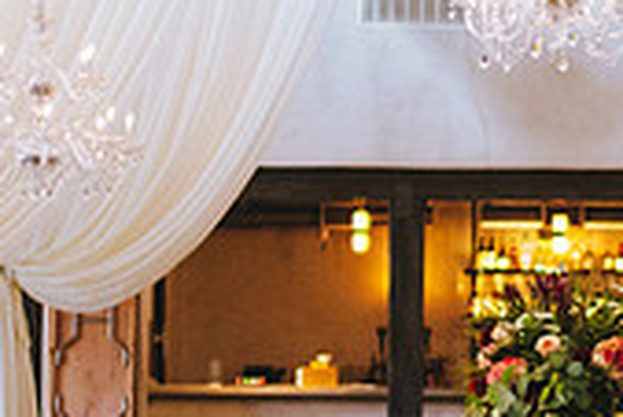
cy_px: 349
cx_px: 564
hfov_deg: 11.5
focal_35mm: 178
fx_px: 3083
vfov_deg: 7.7
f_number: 1.4
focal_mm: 35
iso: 3200
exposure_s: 1/640
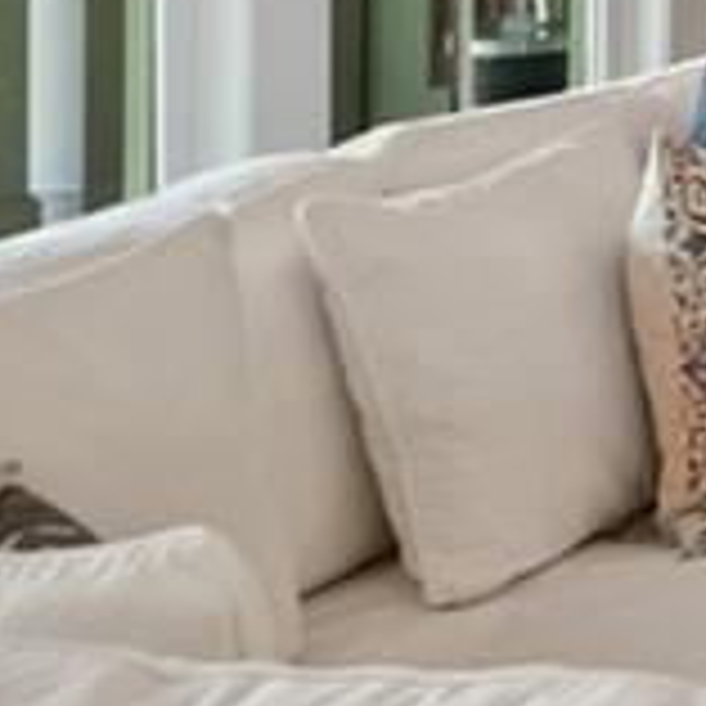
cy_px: -369
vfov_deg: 15.3
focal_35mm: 105
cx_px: 2217
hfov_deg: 10.5
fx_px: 2423
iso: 1250
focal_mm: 19
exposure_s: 1/80
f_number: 6.3
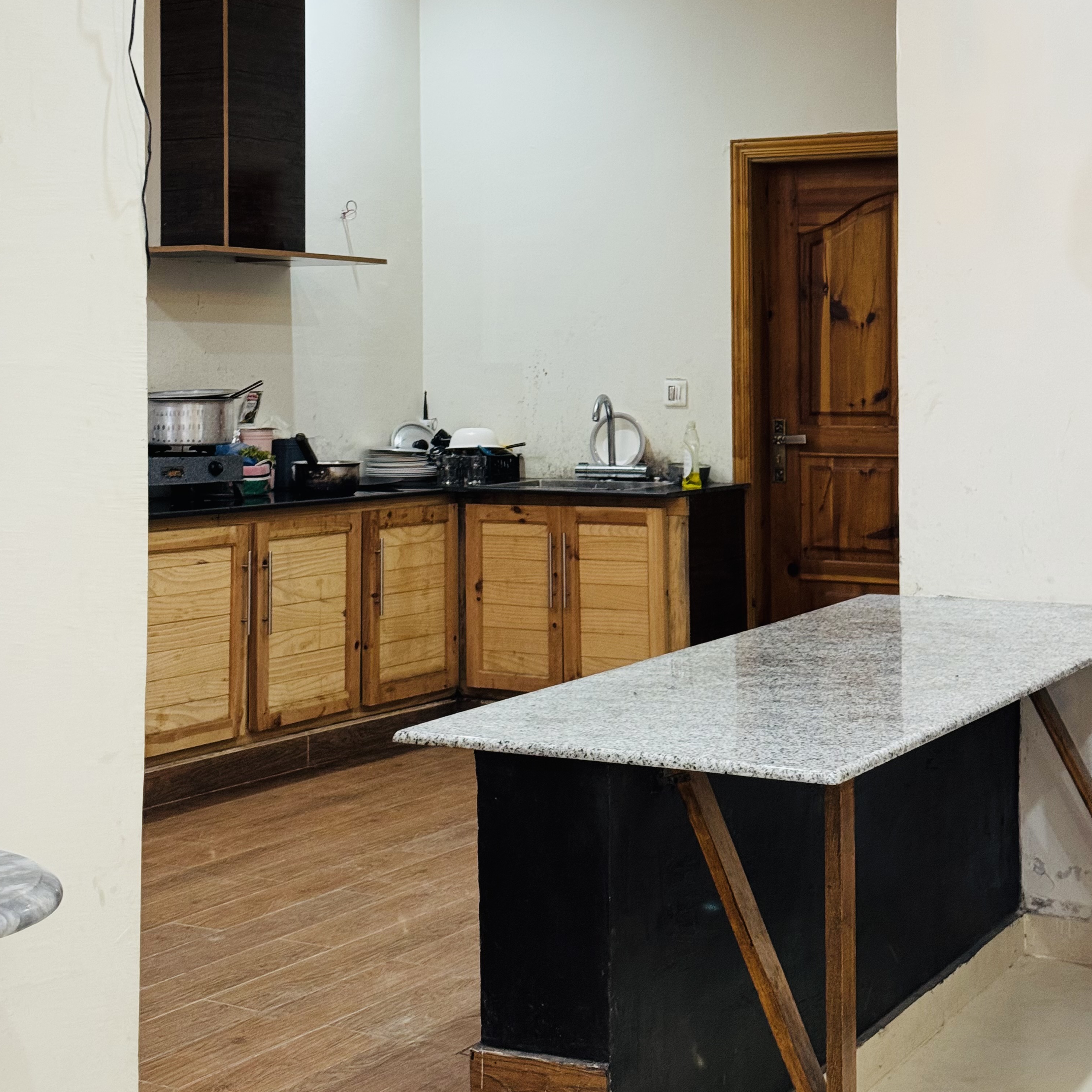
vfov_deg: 29.8
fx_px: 2034
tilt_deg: +0.0
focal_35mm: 57
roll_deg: -0.2
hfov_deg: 30.0
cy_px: 364
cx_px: 547
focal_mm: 6.76
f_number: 1.78
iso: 250
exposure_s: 1/50
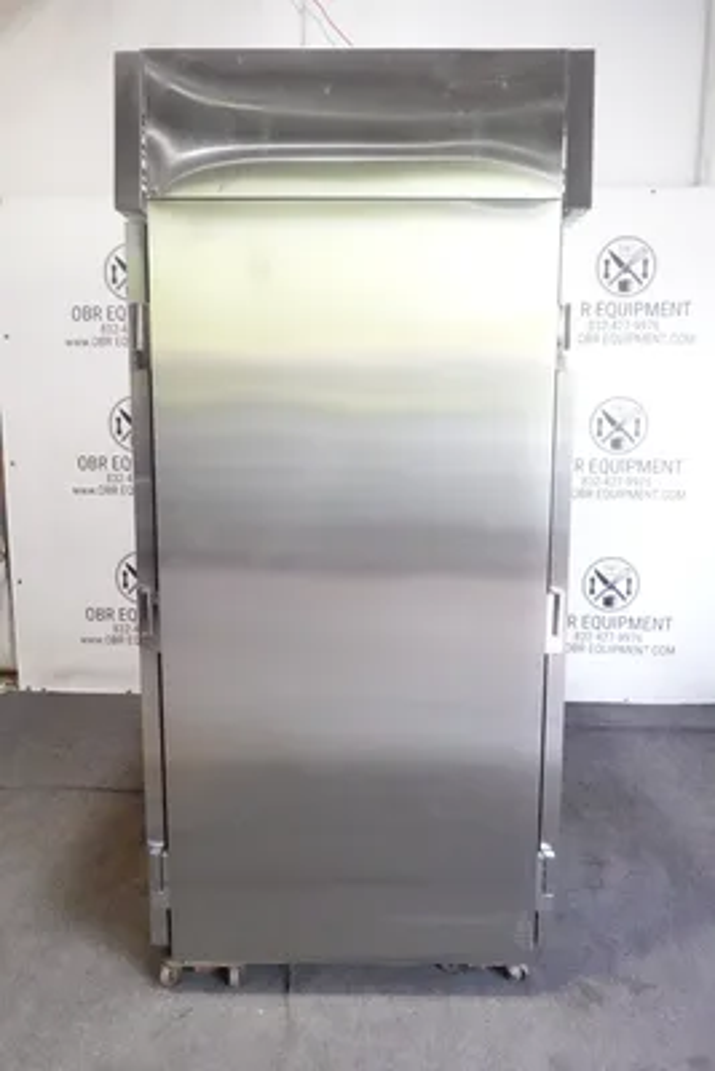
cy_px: 536
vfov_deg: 61.9
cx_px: 358
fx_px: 893
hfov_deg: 43.6
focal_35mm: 30
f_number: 10
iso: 5000
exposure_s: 1/30
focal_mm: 11.06
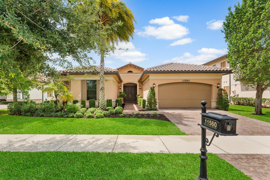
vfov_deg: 73.7
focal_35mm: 16
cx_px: 131
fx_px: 120
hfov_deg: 96.7
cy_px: 95
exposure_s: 1/500
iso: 800
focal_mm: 14
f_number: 13
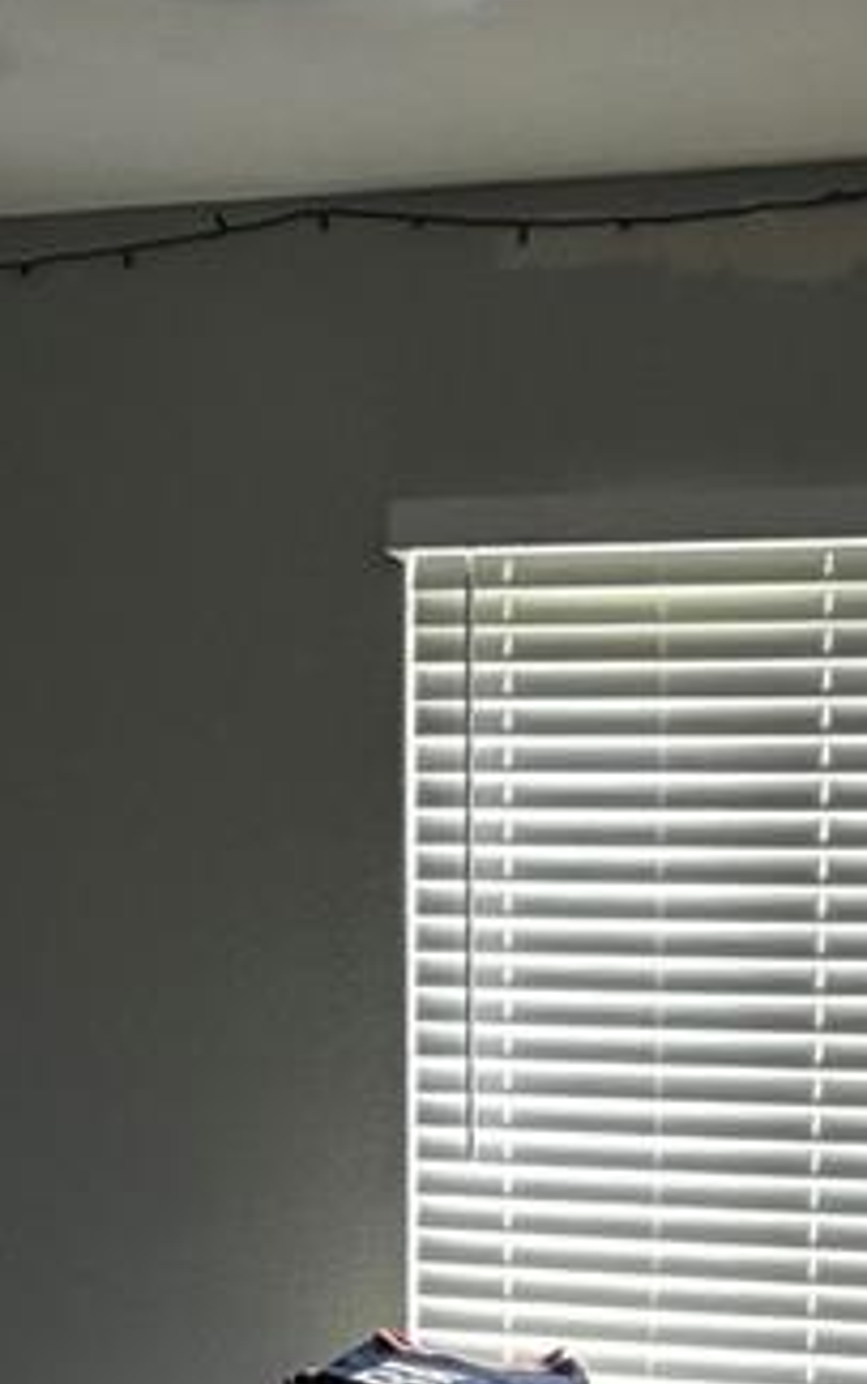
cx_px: 679
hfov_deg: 12.8
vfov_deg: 19.1
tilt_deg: -11.4
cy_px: 1704
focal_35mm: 102
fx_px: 3849
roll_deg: -0.7
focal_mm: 5.96
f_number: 1.6
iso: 500
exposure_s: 1/30
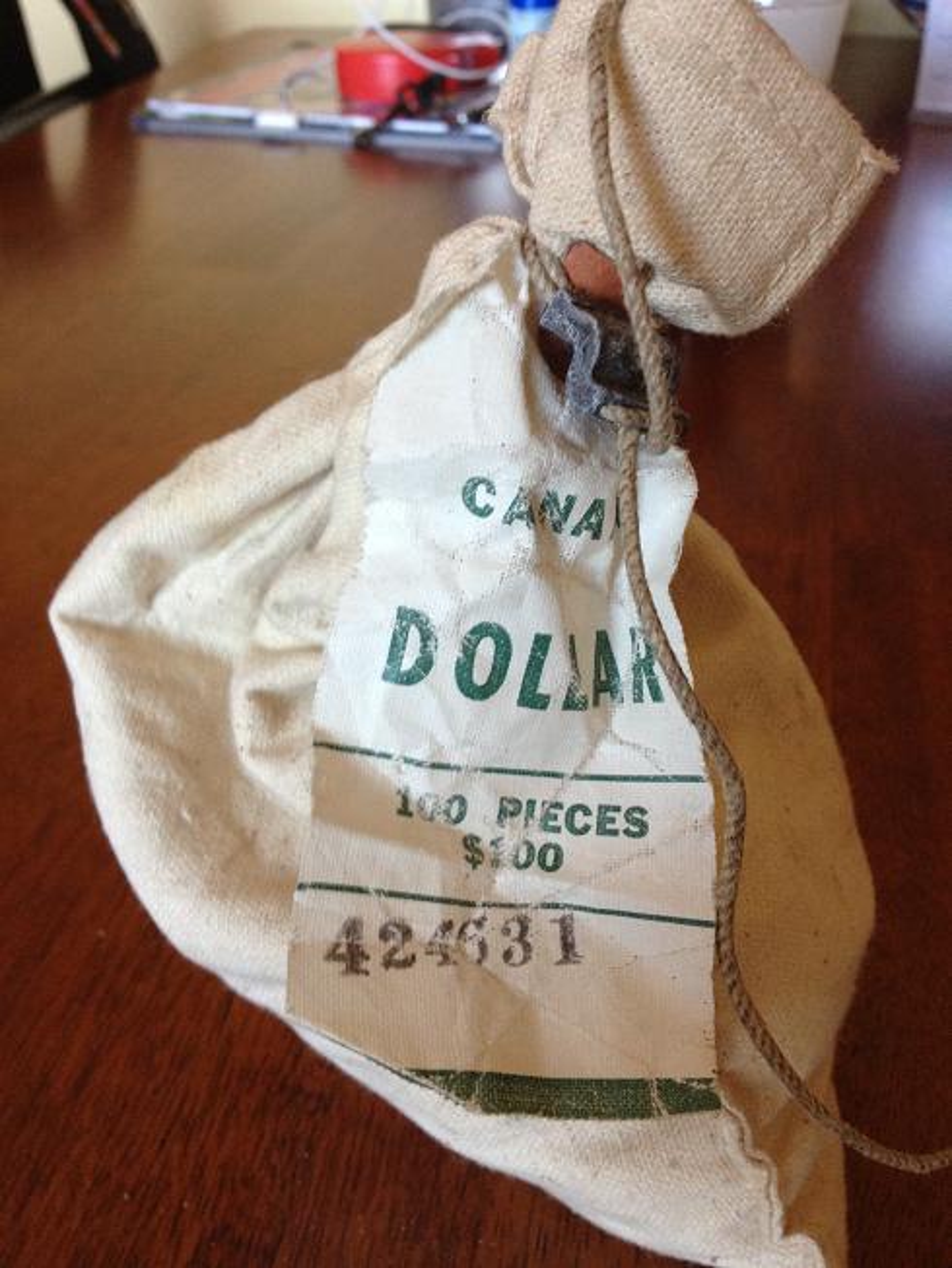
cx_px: 476
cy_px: 634
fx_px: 1283
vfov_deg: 52.6
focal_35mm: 35
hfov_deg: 40.7
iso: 160
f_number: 2.4
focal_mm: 4.28
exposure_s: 1/20
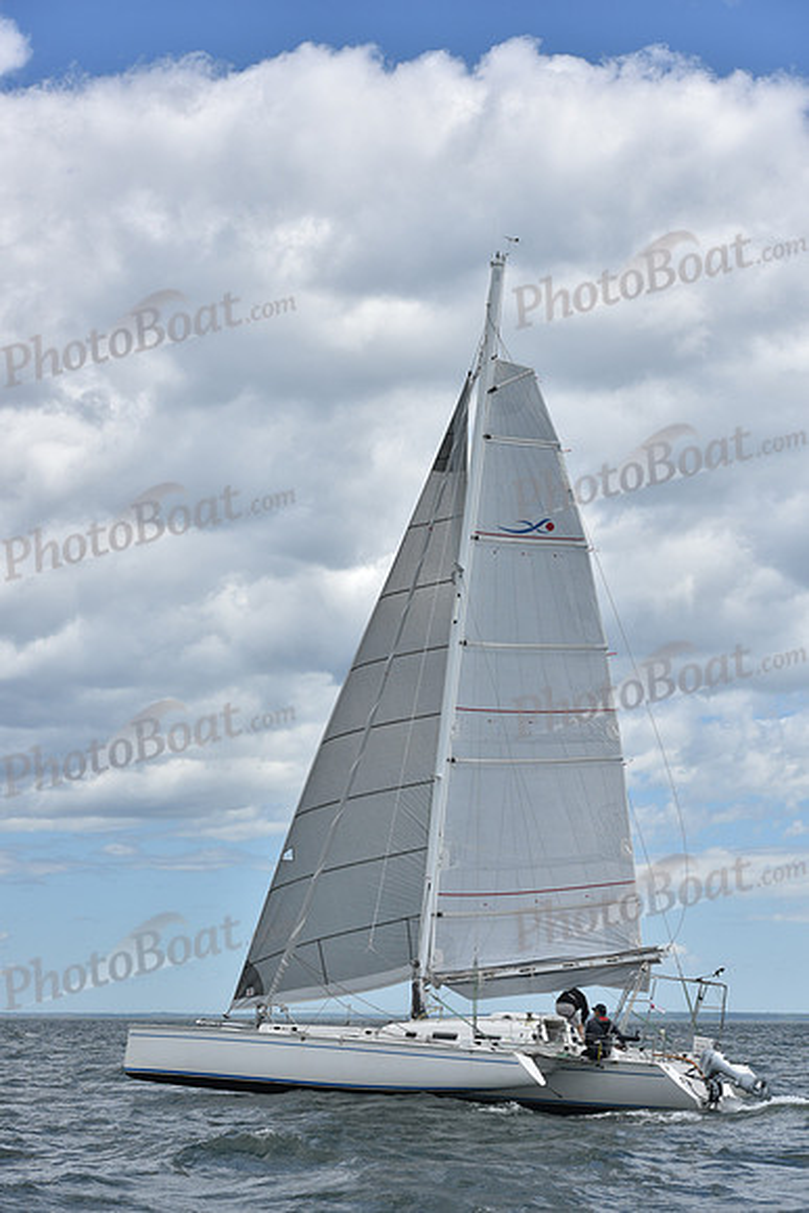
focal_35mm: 78
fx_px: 2627
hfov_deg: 17.5
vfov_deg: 26.0
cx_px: 404
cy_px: 606
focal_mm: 78
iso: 320
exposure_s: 1/1600
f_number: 8
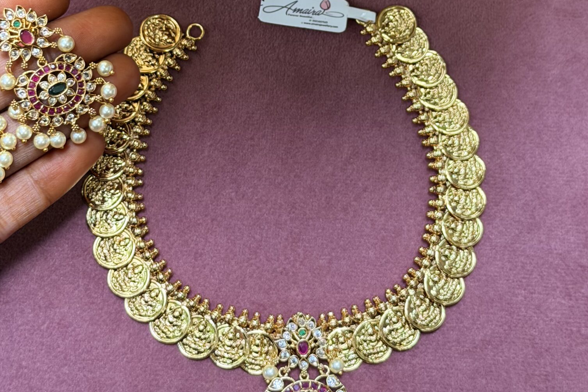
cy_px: 85
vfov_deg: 16.0
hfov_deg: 23.9
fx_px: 1388
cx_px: 269
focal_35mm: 85
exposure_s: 1/60
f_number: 1.78
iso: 125
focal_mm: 6.76
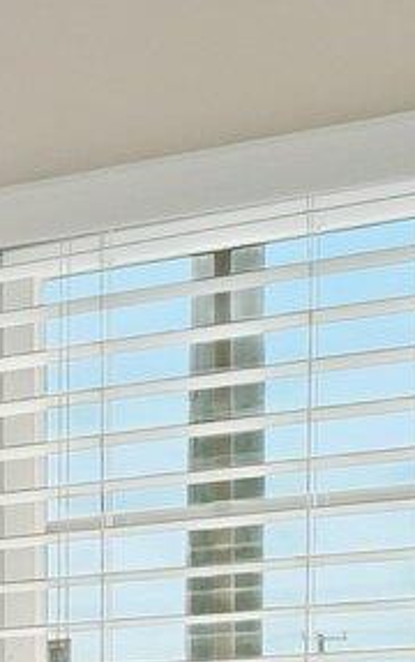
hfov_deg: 6.9
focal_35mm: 109
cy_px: 910
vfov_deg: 17.6
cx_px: -1496
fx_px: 1968
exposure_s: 1/60
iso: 100
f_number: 8
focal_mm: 10
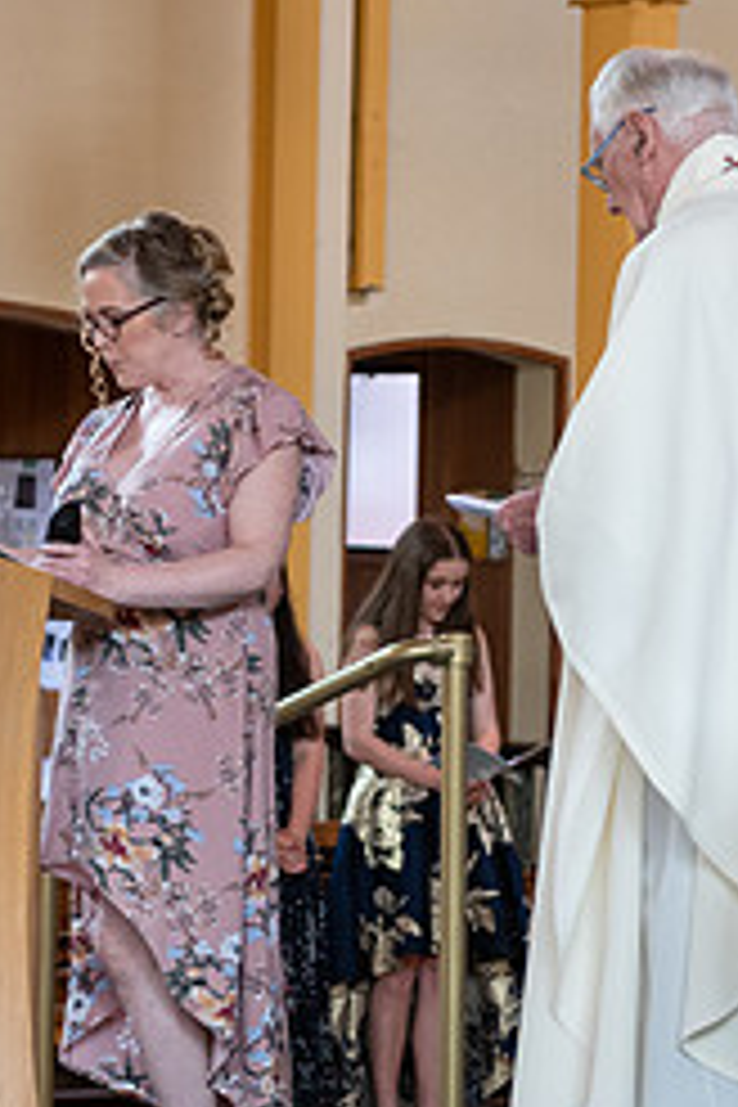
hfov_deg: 8.3
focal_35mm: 165
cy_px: 596
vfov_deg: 12.5
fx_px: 5073
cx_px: 171
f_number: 3.5
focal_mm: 70
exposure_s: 1/160
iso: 640
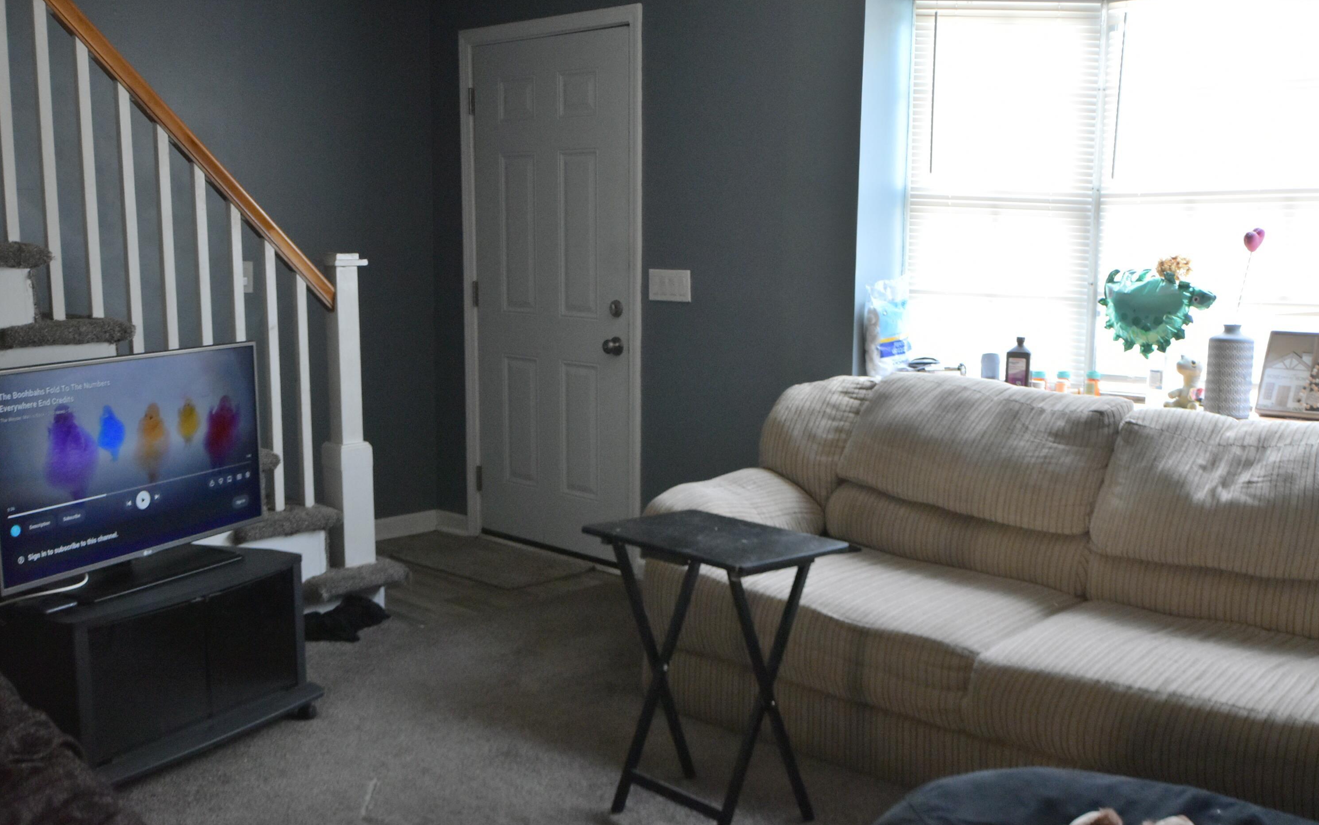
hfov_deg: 52.7
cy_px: 421
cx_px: 657
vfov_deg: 34.4
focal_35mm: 37
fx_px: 1330
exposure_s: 1/60
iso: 1600
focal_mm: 24
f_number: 4.5
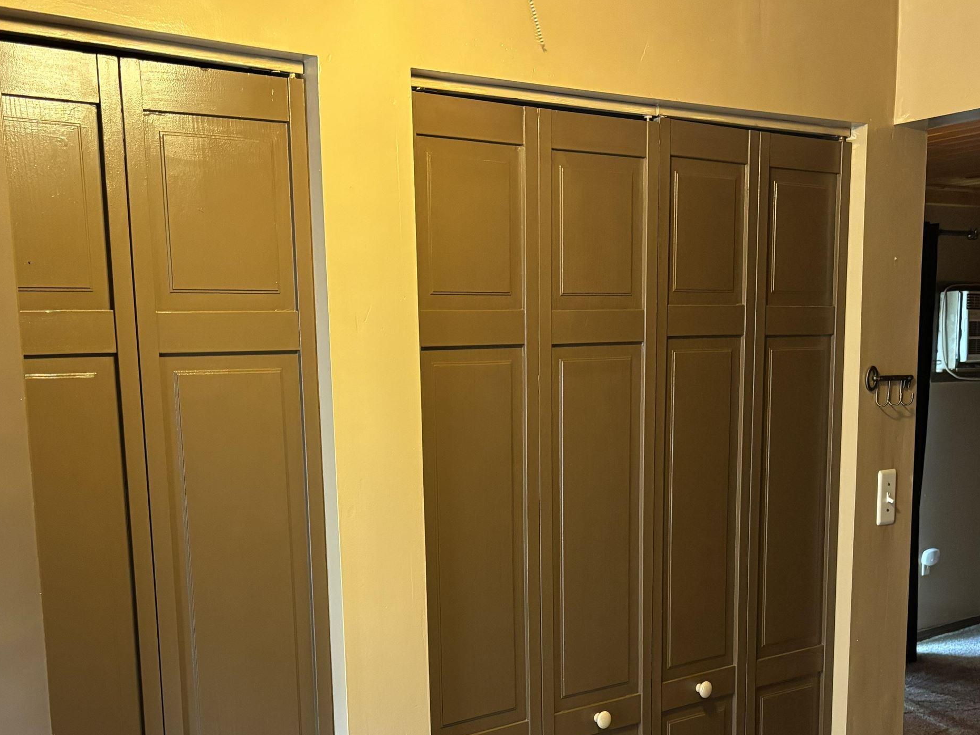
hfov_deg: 43.7
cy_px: 569
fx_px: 1217
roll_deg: +1.3
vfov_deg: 32.8
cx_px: 407
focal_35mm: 43
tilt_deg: -10.3
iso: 500
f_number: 1.6
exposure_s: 1/40
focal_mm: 5.96
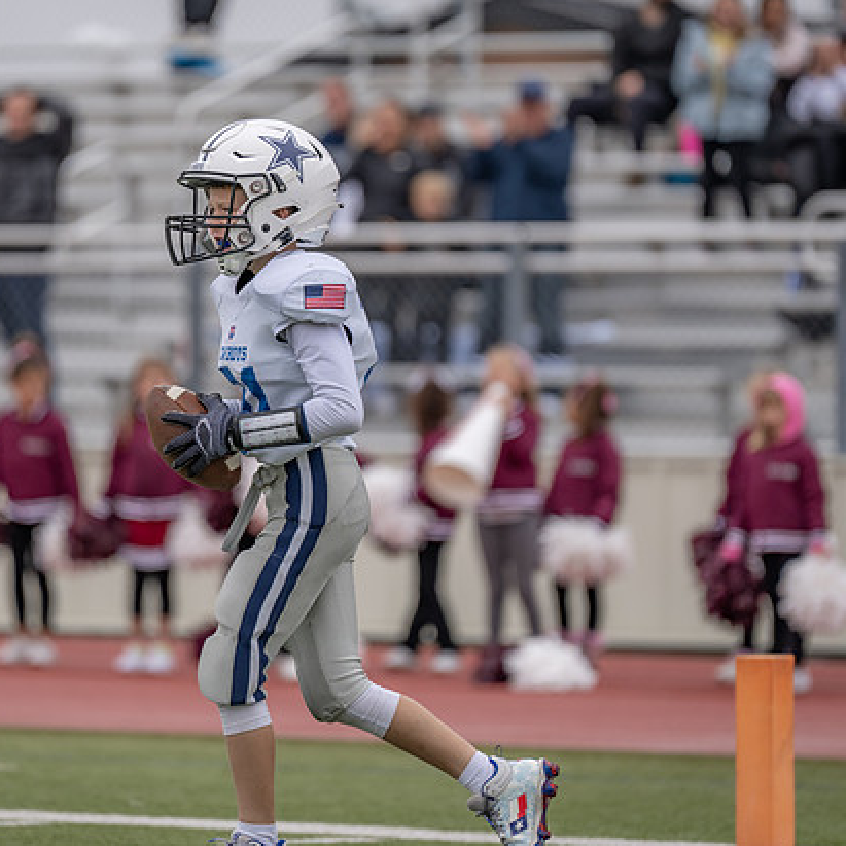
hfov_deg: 5.6
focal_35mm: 313
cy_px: 357
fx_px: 8655
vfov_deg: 5.6
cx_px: 286
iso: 200
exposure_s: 1/1250
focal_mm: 200
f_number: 2.8
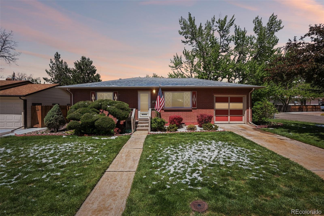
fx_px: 207
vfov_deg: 55.1
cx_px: 162
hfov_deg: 76.1
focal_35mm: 23
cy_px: 108
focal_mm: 23
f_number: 11
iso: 64
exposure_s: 1/60
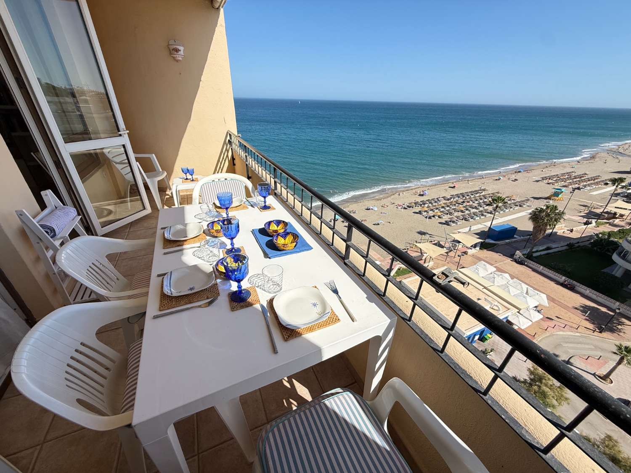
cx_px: 316
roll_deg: -1.6
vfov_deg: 85.7
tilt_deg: -29.0
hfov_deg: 102.1
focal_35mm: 14
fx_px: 255
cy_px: 236
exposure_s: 1/1534
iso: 50
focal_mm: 2.22
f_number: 2.2
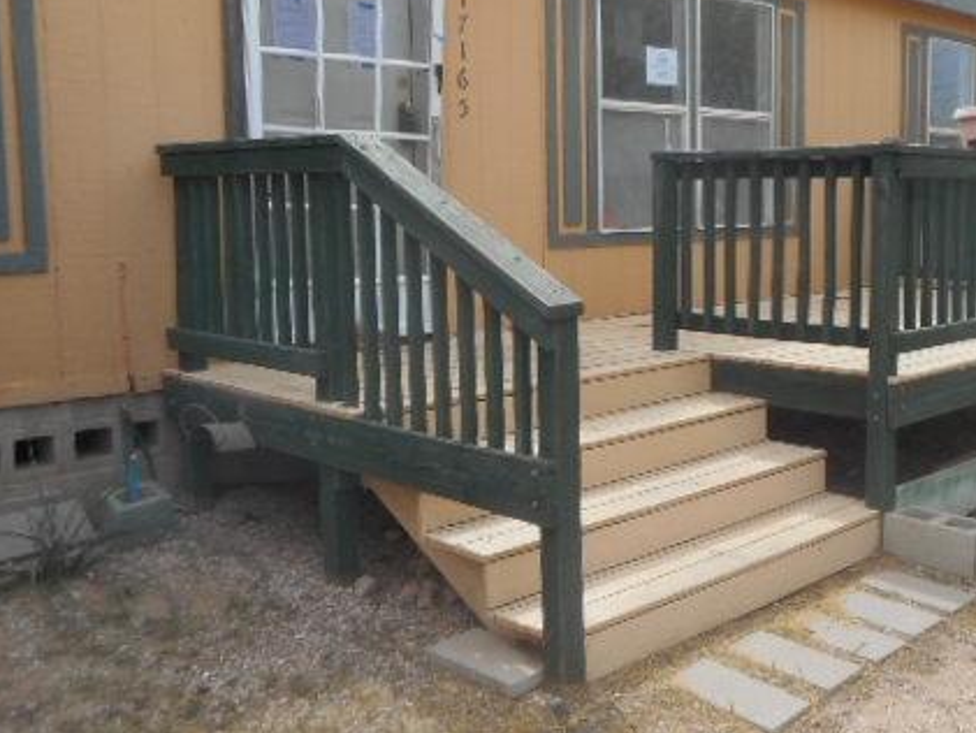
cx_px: 735
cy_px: 297
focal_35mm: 38
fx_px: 1072
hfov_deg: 47.1
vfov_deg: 37.6
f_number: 3.7
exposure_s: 1/500
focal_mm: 4.5
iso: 80
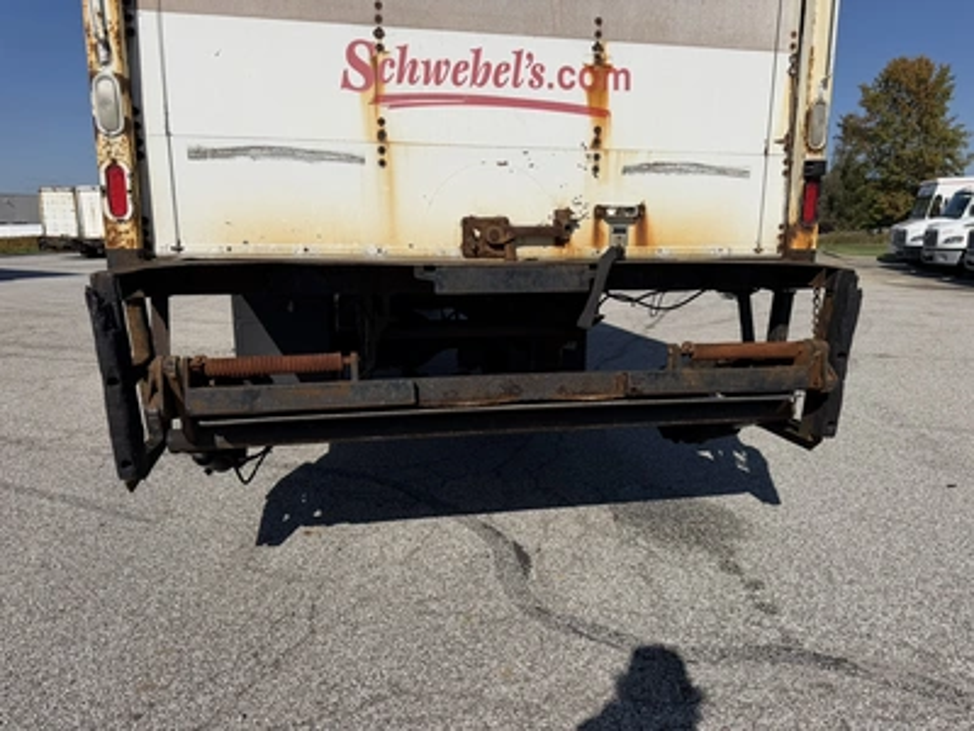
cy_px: 366
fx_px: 675
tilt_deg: -12.2
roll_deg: -0.3
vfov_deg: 56.8
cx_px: 487
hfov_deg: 71.6
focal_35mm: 24
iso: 80
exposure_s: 1/10309
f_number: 1.78
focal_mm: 6.76
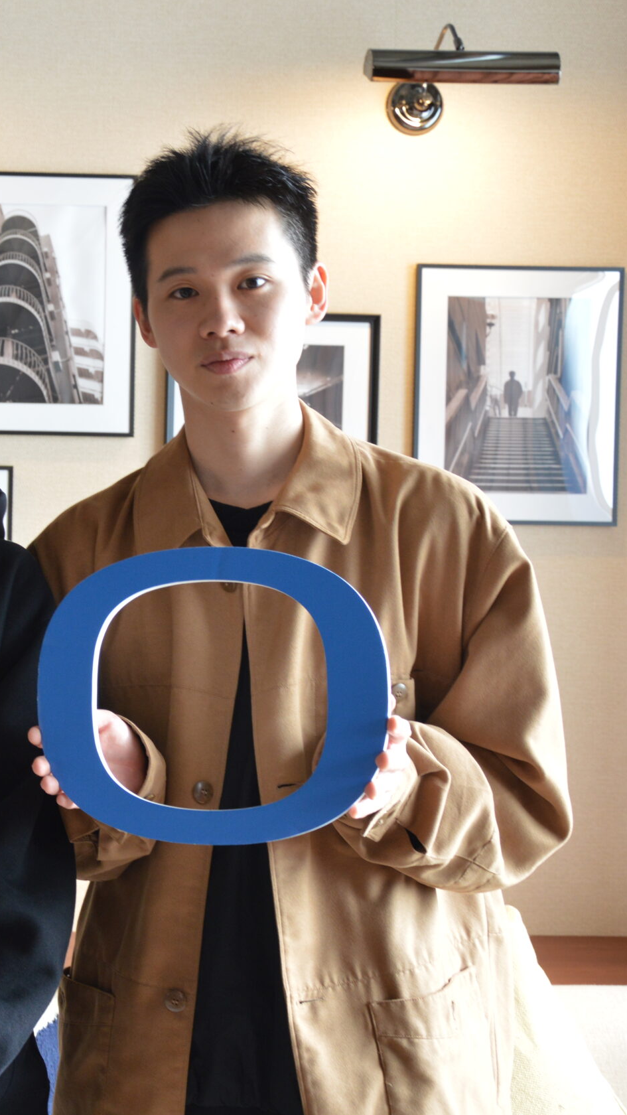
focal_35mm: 60
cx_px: -115
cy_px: 553
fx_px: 1767
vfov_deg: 35.0
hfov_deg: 19.1
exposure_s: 1/30
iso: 400
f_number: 5
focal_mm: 25
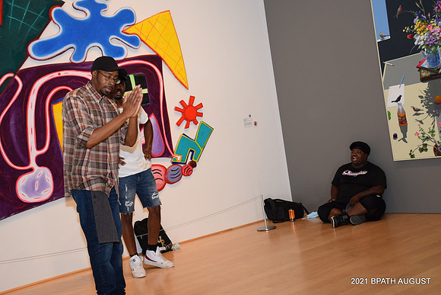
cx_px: 220
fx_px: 551
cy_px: 148
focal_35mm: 45
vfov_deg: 29.9
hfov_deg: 43.6
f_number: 4.5
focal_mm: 30
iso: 800
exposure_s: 1/80
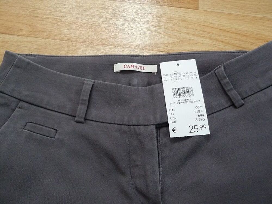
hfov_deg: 56.8
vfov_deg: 44.2
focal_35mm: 32
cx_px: 136
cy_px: 102
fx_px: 251
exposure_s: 1/30
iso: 320
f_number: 3.5
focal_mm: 5.3
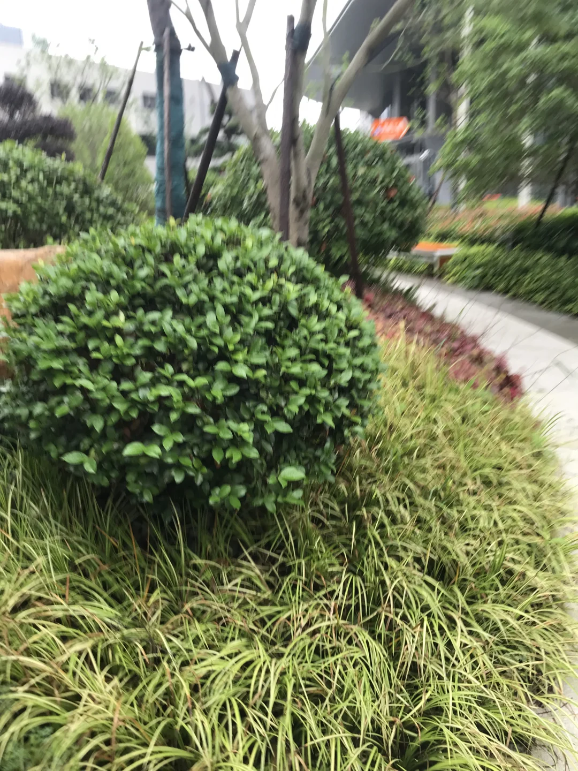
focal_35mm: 28
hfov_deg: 49.7
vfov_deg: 63.4
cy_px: 386
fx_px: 623
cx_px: 289
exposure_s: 1/50
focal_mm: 3.99
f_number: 1.8
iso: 25
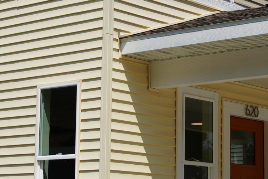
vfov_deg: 11.4
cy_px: 67
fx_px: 893
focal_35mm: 120
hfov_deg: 17.0
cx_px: 164
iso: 100
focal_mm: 30
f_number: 5
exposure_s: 1/1000
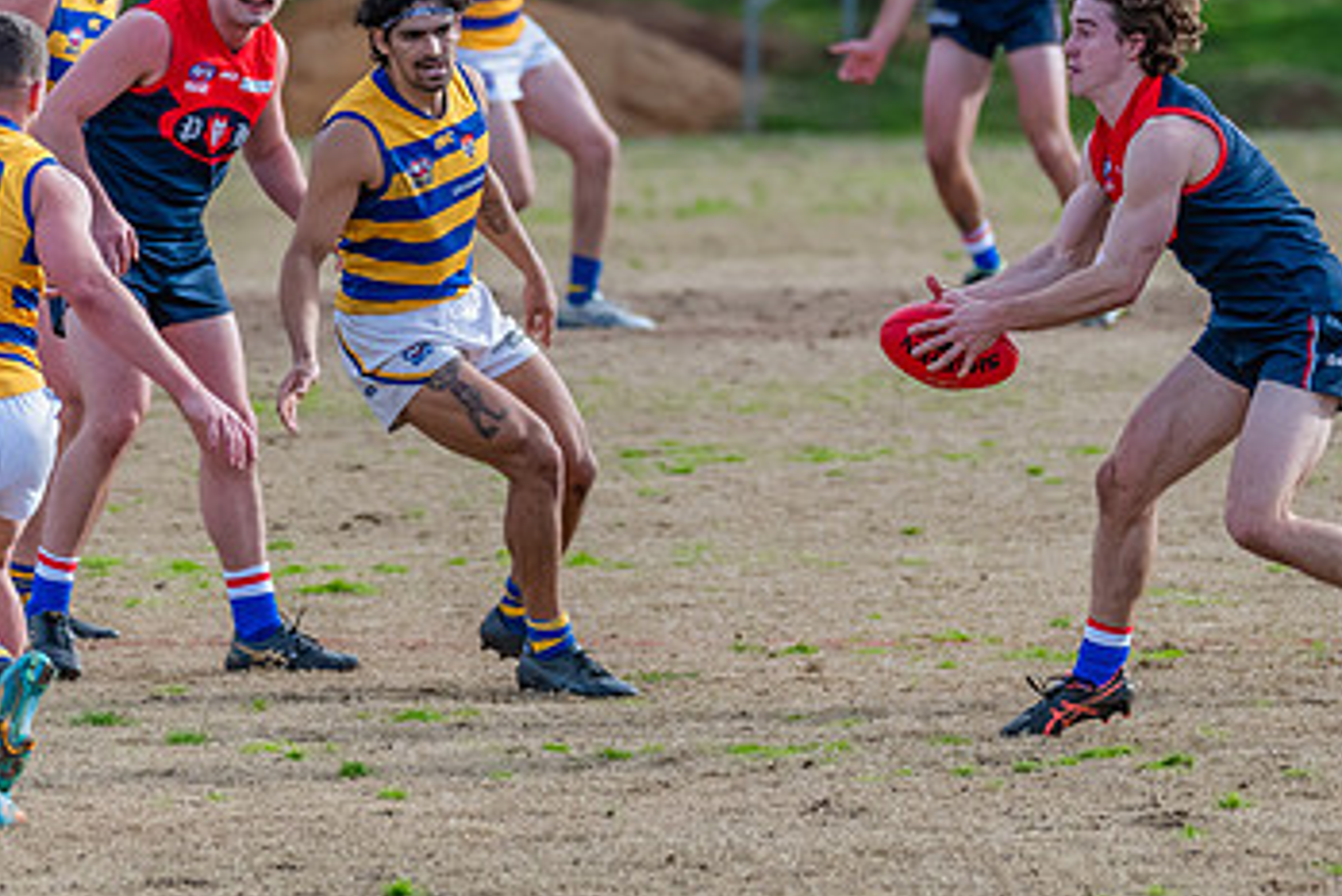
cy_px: 314
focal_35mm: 813
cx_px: 1189
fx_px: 30318
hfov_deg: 2.5
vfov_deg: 1.7
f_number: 6
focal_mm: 350
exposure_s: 1/1600
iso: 1000
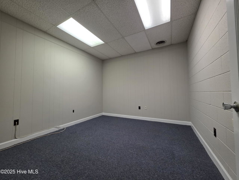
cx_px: 120
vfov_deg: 90.0
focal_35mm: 13
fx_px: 90
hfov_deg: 106.1
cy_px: 90
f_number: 1.9
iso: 200
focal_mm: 2.2
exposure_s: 1/60
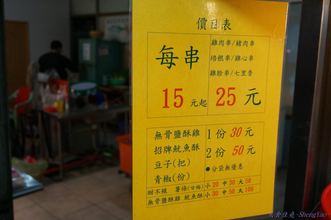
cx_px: 166
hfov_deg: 53.2
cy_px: 110
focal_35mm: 36
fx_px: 331
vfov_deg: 36.8
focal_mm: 24
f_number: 4.5
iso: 800
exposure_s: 1/160
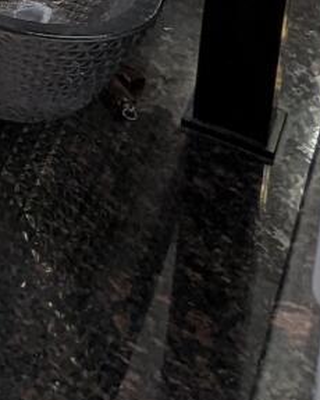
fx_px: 1289
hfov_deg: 11.2
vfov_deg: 13.5
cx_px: -513
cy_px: -527
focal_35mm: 109
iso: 46
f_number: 2.2
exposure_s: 1/183
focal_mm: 2.35
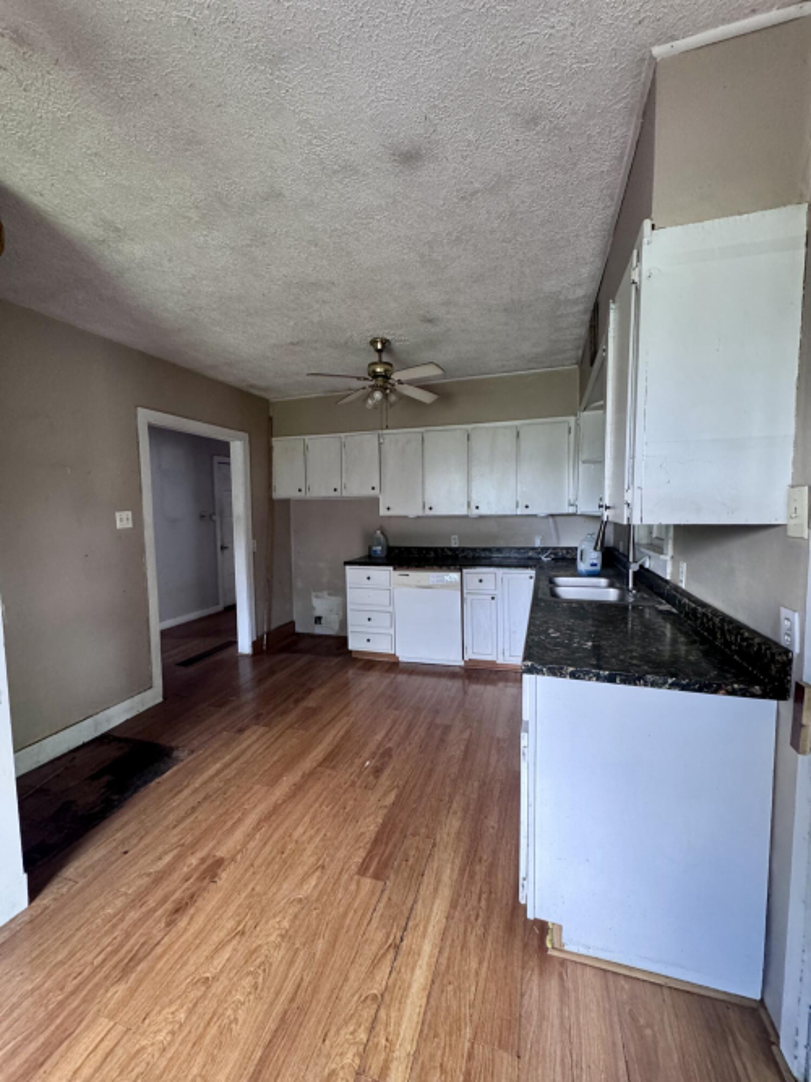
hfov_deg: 85.7
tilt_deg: -6.1
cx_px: 406
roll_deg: +1.2
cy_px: 541
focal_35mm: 14
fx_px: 437
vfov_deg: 102.1
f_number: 2.2
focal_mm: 2.22
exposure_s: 1/60
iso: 500
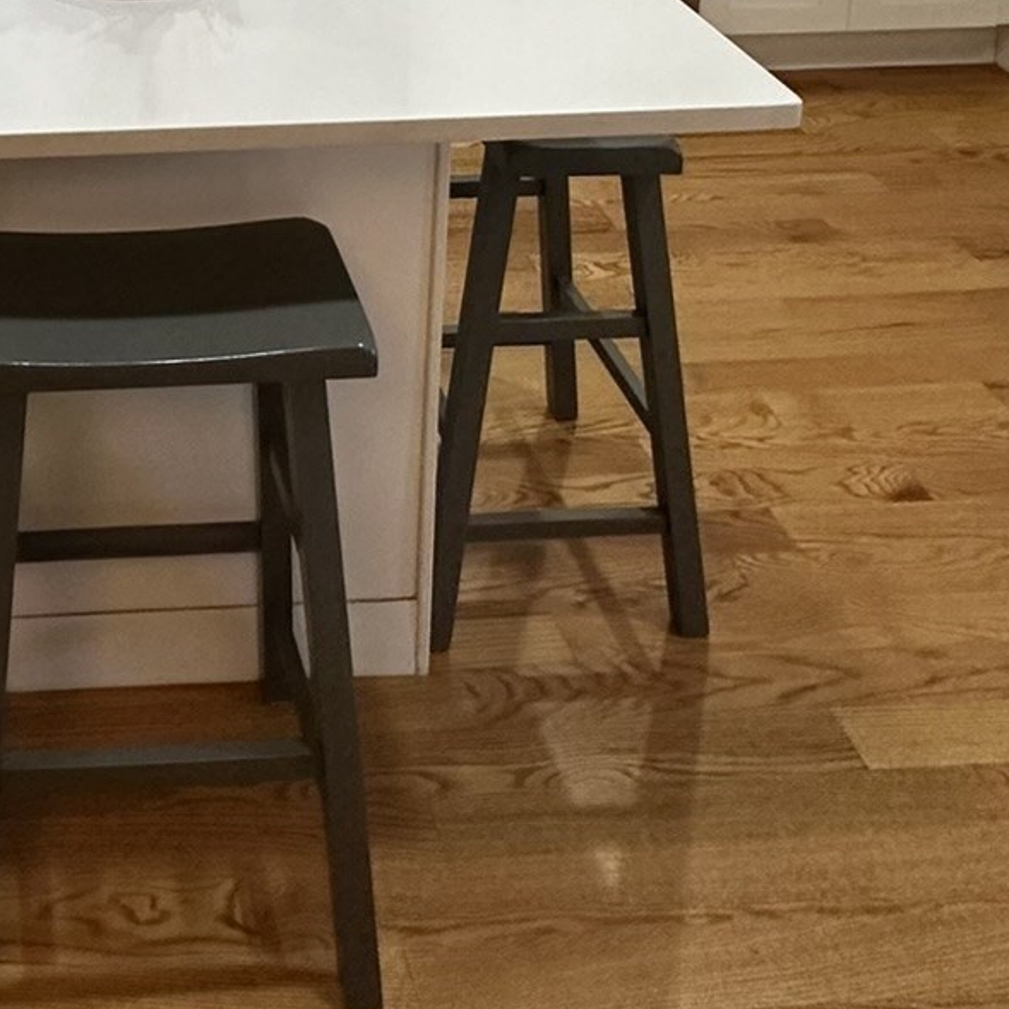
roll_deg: +0.1
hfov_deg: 35.7
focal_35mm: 43
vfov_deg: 30.3
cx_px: 22
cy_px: -327
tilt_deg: -11.1
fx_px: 1418
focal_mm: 2.22
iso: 250
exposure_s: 1/120
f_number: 2.2
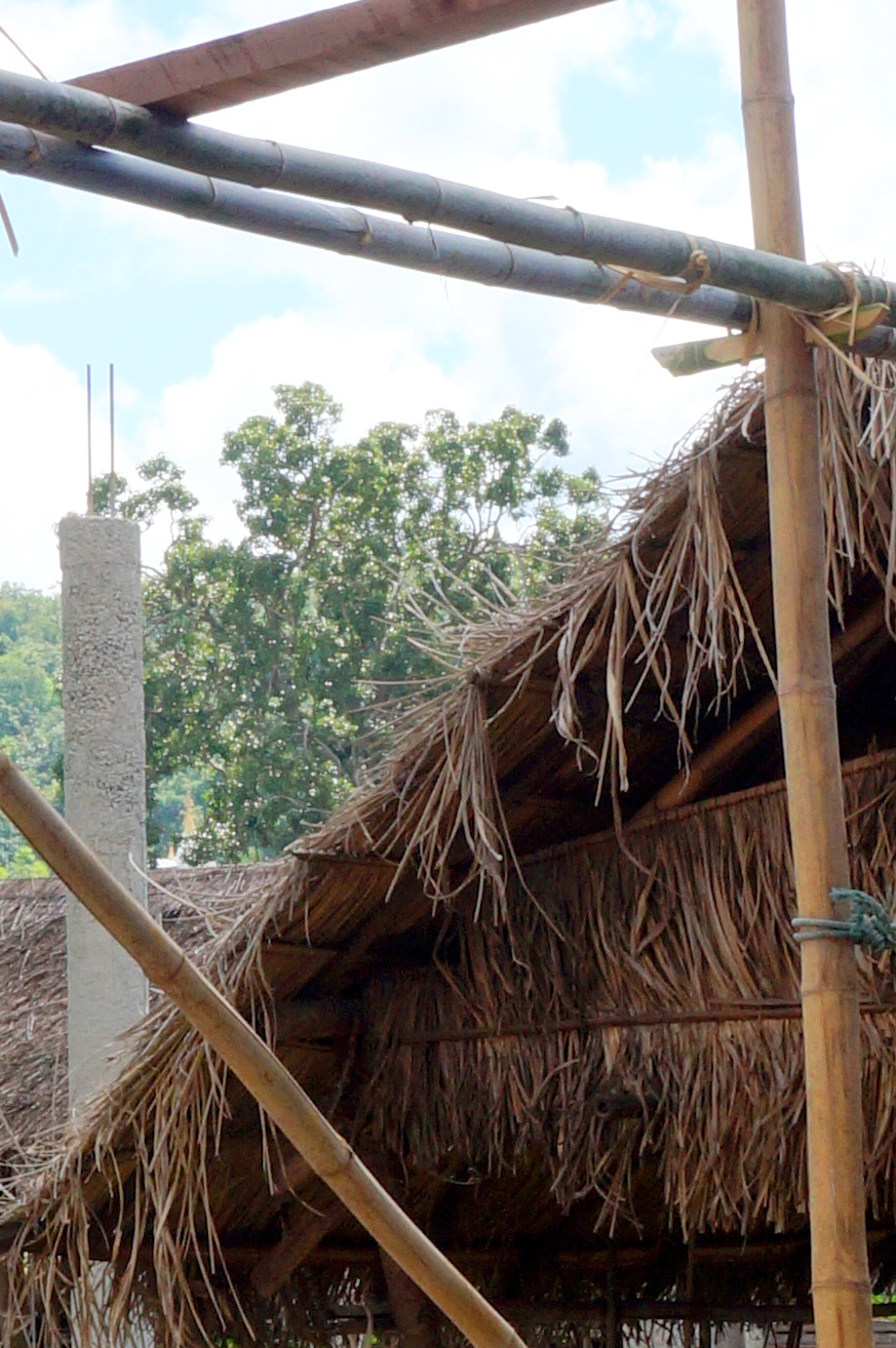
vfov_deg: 13.1
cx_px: 110
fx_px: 5875
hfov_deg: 8.7
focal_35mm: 157
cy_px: 838
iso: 200
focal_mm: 28
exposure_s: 1/125
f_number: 16
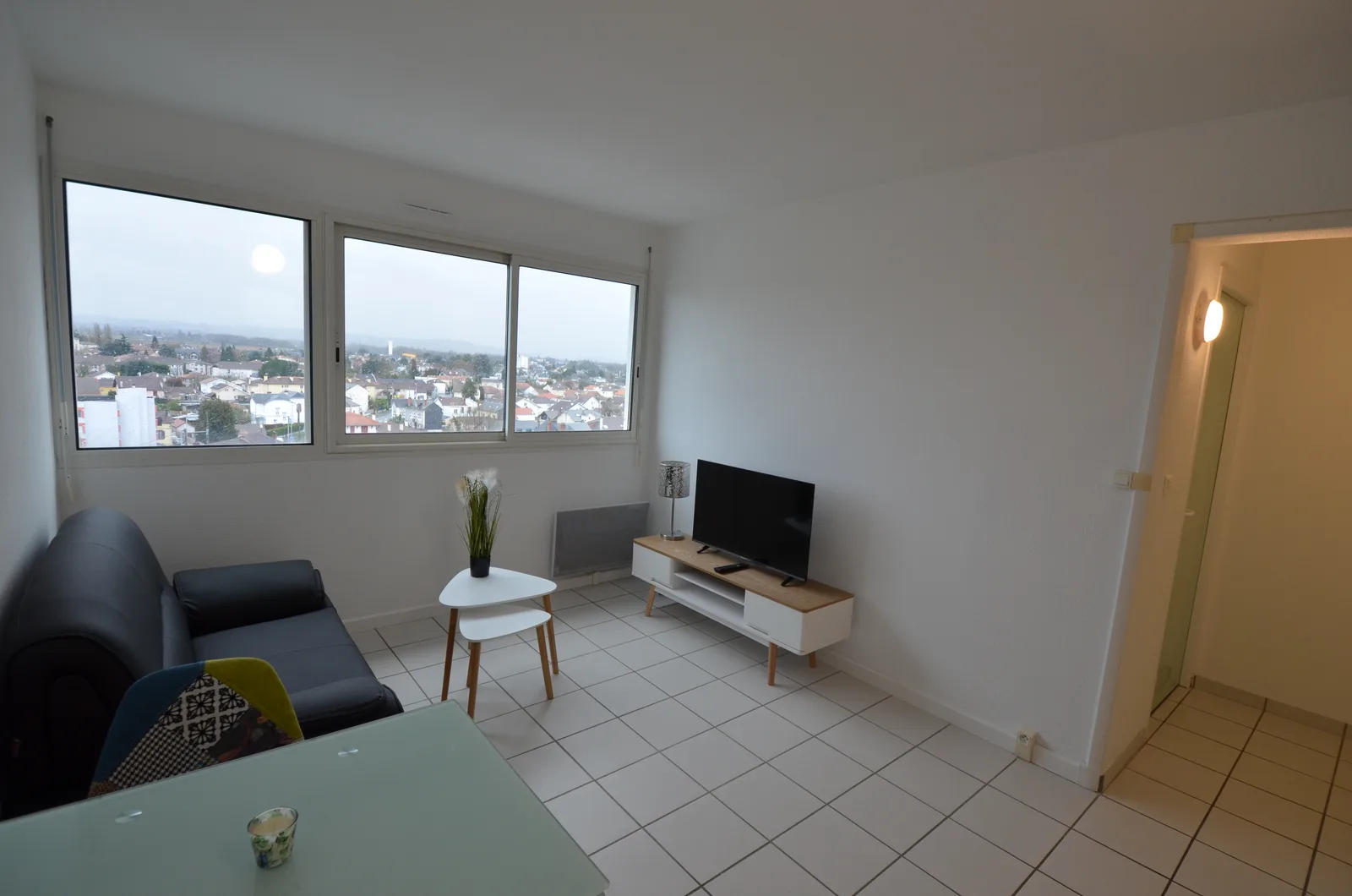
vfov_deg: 71.8
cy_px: 448
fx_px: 618
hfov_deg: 95.1
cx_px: 676
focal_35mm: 16
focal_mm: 11
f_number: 5.6
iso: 280
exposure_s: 1/60
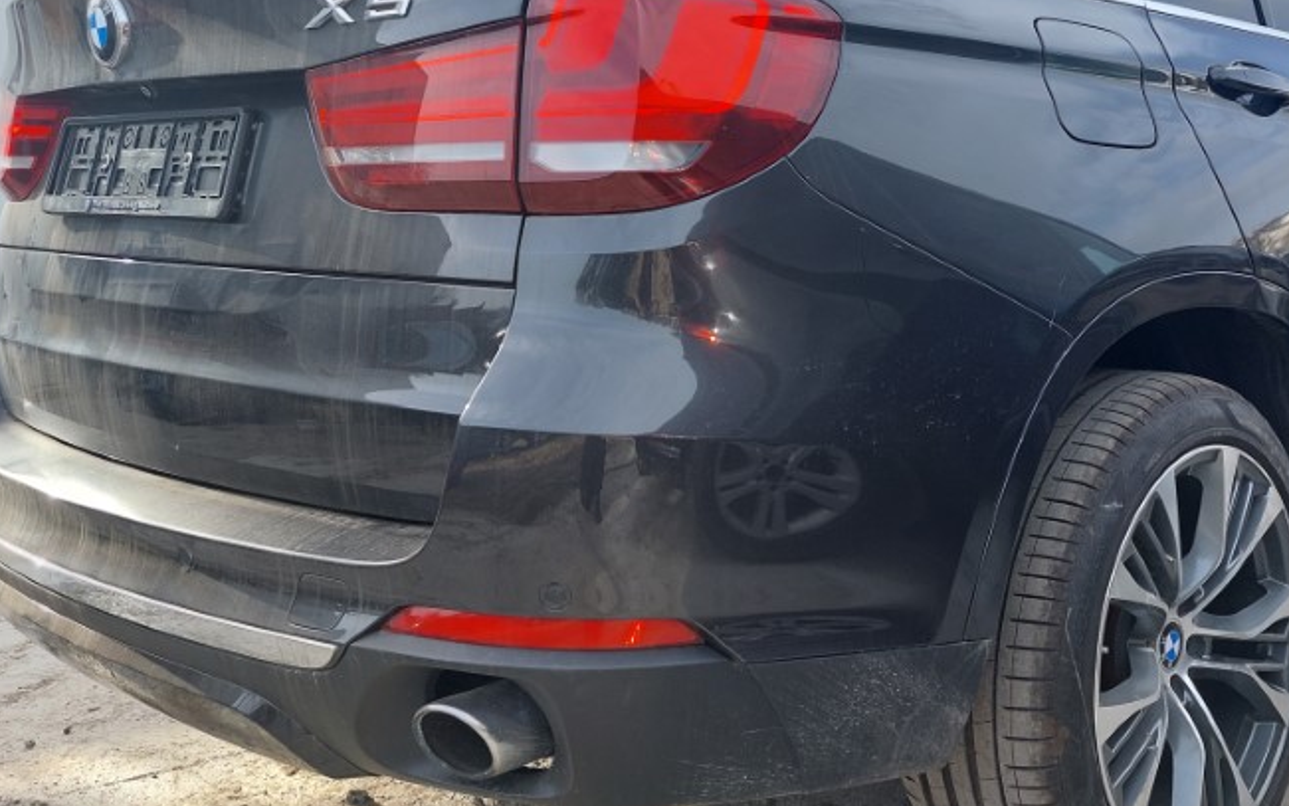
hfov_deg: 48.4
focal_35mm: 40
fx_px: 1405
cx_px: 867
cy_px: 267
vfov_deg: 31.7
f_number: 1.8
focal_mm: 5.23
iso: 25
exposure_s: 1/251
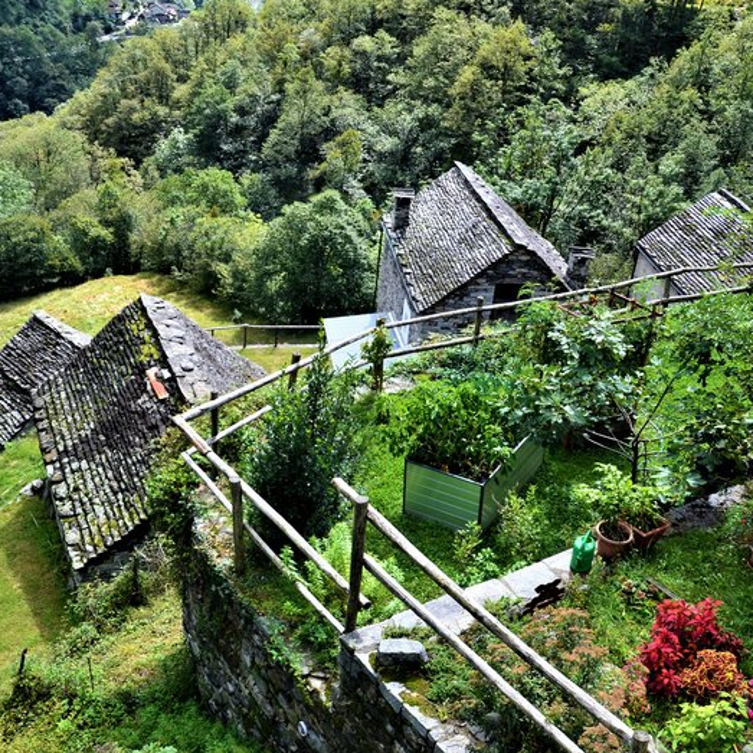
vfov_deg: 47.2
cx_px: 269
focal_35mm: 35
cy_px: 377
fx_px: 861
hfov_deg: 46.7
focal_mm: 18
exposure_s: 1/100
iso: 320
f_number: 9
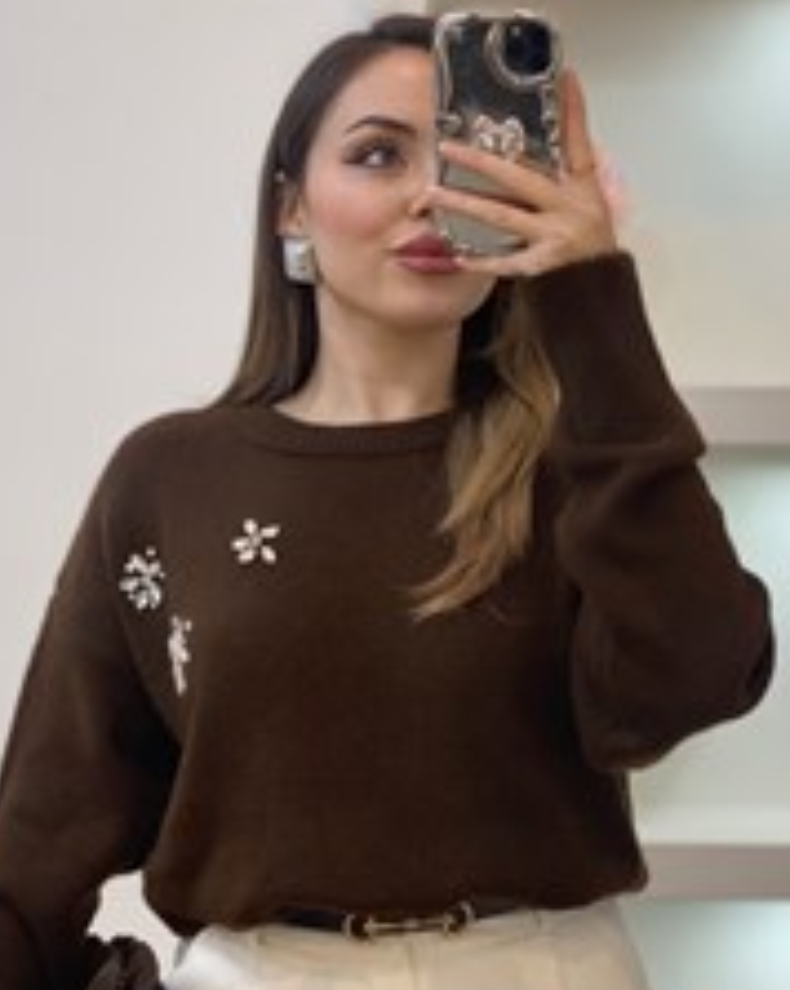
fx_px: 2751
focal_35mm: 94
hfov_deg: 16.3
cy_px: 619
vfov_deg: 20.4
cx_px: 351
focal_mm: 6
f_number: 2
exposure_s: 1/100
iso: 80
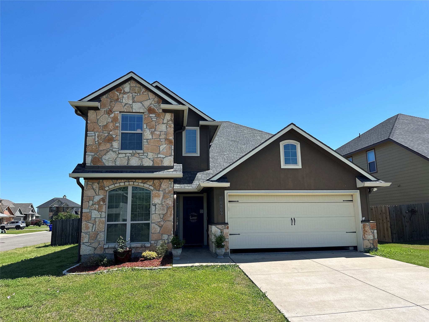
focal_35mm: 24
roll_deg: +0.8
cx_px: 214
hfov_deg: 71.6
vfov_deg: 56.8
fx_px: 297
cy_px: 161
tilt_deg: +9.6
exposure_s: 1/4184
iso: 80
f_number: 1.78
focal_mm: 6.86
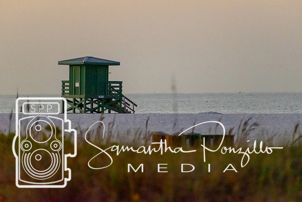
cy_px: 101
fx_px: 3846
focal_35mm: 458
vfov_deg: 3.0
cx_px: 151
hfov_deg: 4.5
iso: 9000
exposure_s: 1/500
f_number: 6.3
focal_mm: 300
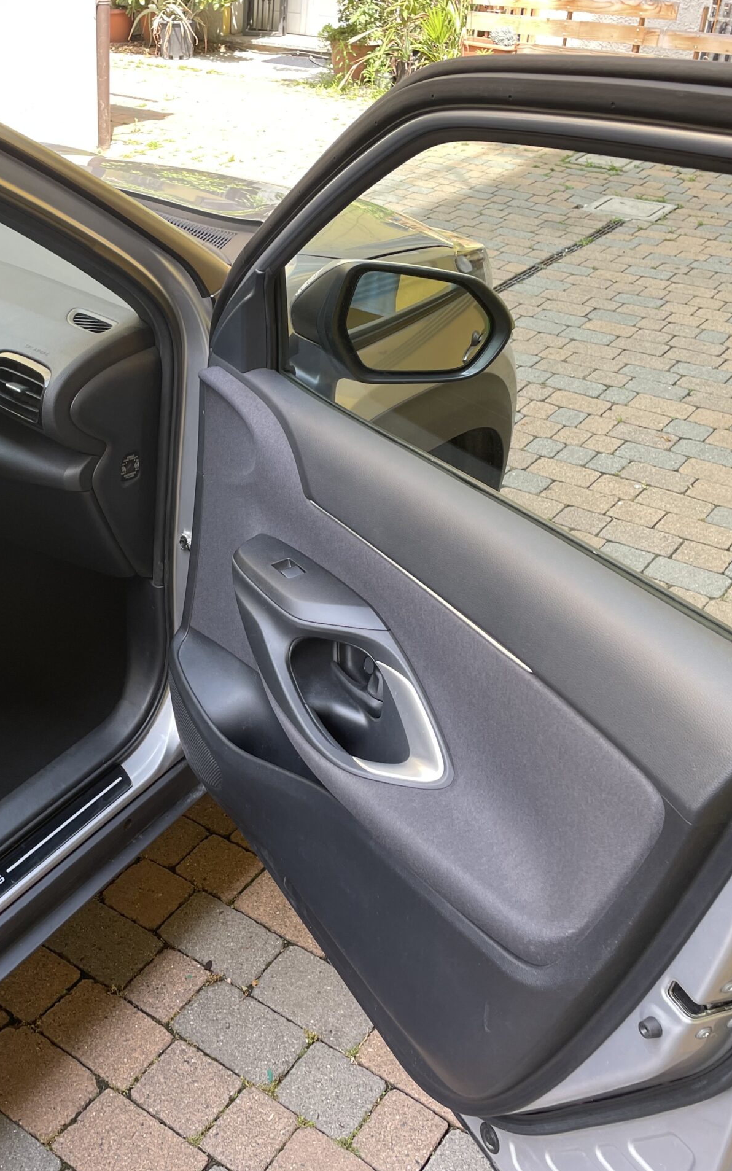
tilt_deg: -33.1
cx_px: 163
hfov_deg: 33.6
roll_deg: -0.7
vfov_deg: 52.7
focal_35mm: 37
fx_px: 1181
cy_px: 583
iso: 32
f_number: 1.6
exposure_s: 1/121
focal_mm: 4.2
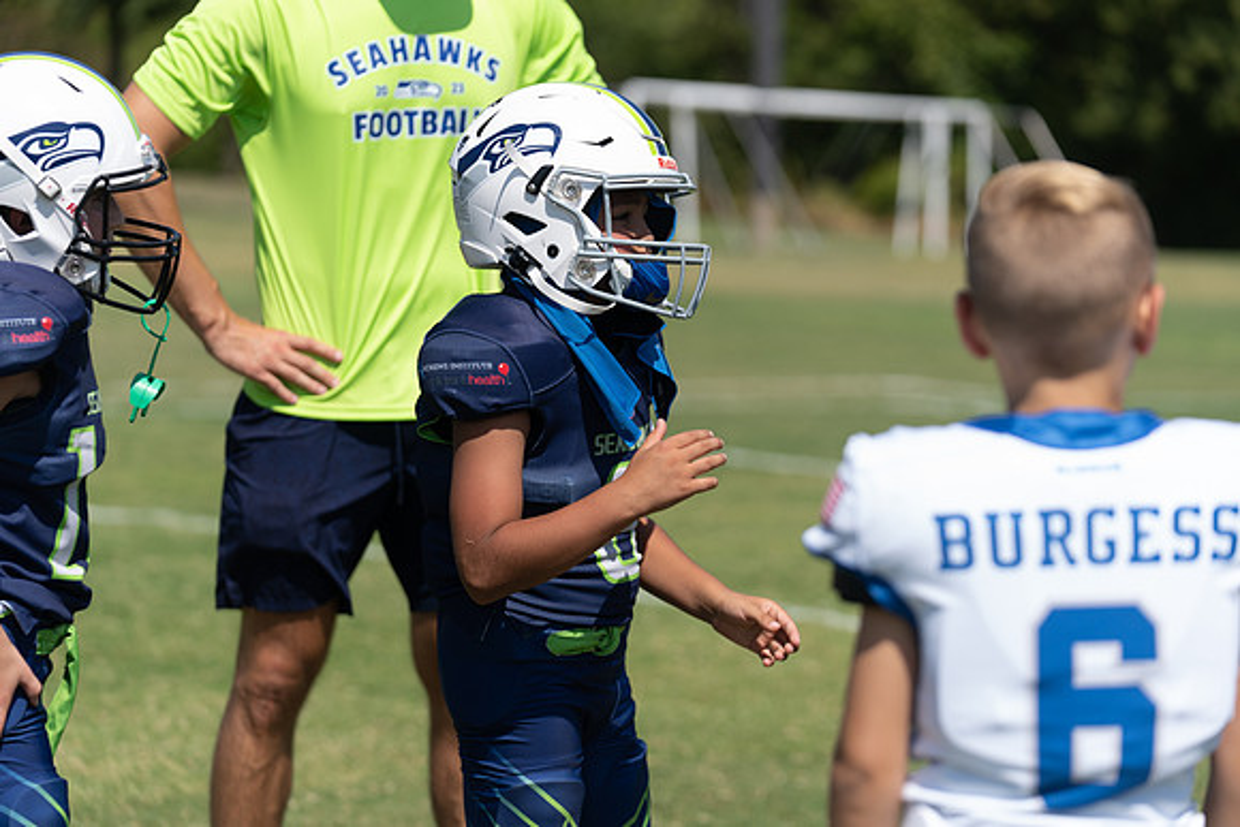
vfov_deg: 11.0
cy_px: 414
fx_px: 4306
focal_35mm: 125
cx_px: 620
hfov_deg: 16.4
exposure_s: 1/1250
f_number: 3.5
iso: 80
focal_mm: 125
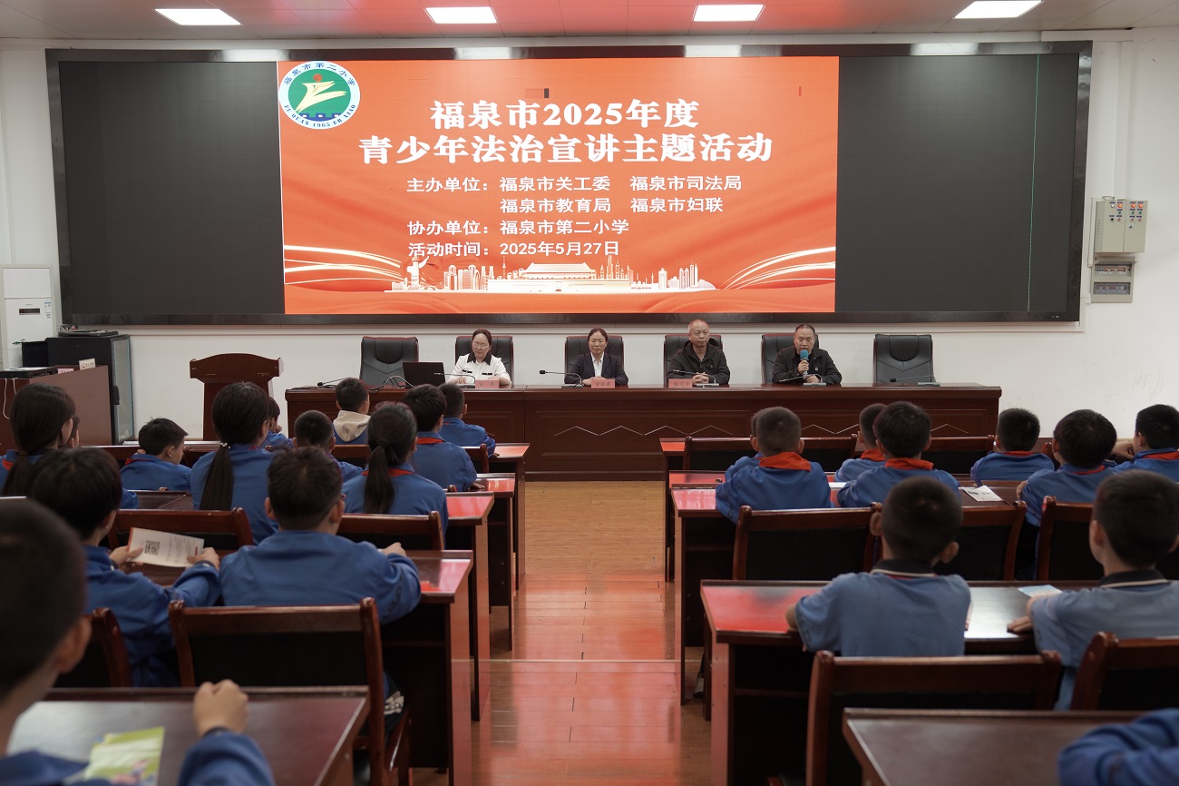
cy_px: 393
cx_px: 590
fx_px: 1080
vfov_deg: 39.9
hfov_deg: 57.2
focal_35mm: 33
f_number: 3.2
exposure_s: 1/40
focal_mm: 33
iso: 320
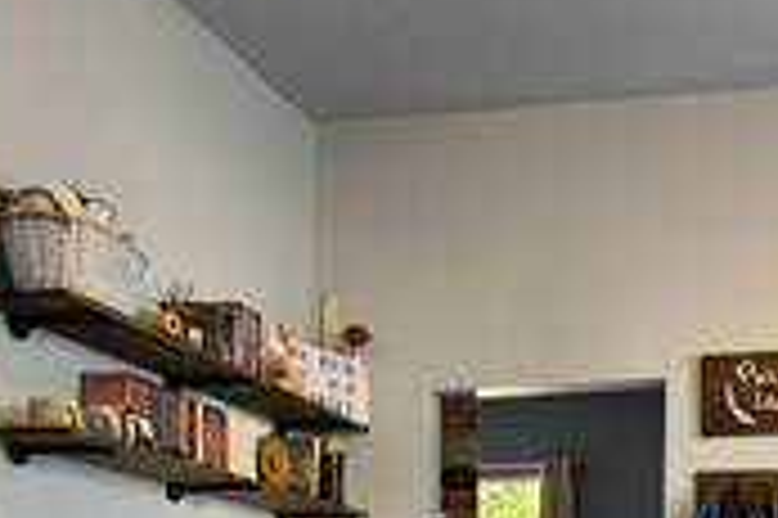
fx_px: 1080
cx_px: 733
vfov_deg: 23.1
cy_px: 721
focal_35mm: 50
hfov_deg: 36.6
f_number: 2.2
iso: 320
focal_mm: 2.2
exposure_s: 1/39
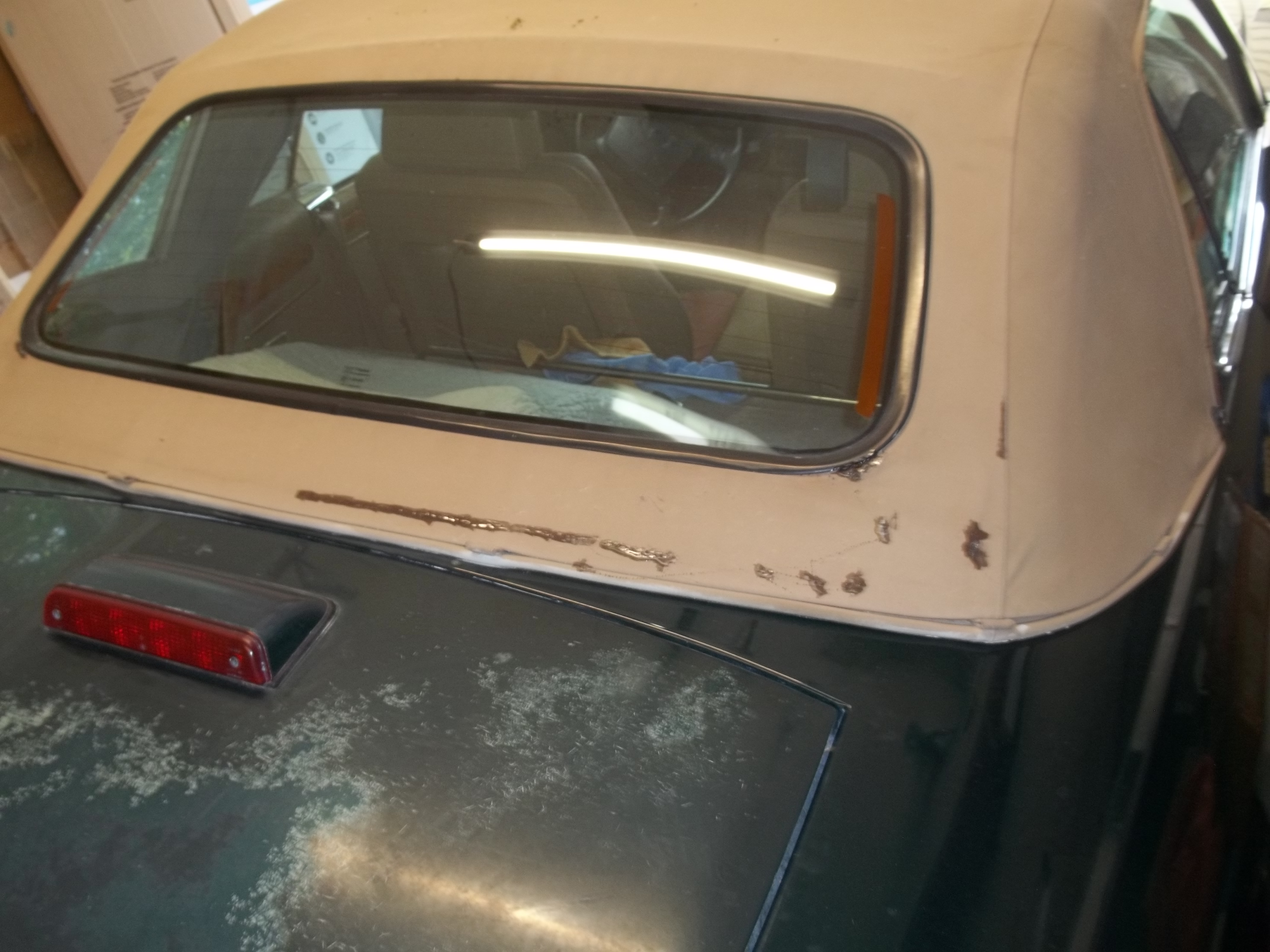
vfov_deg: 42.9
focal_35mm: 33
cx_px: 635
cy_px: 476
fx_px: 1211
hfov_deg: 55.4
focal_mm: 5.9
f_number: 3.3
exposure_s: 1/30
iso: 64
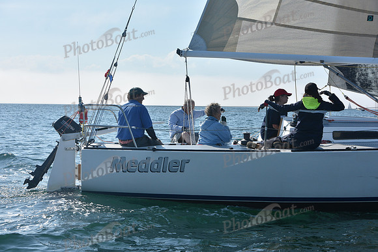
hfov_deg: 28.8
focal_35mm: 70
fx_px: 735
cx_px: 189
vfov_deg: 19.5
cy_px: 126
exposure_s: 1/1000
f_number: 10
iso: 320
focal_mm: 70
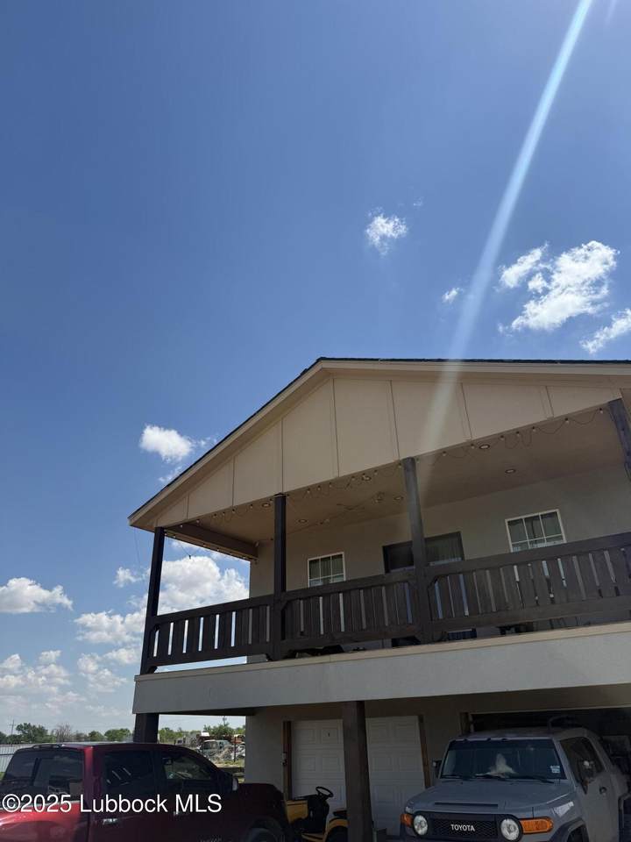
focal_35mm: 24
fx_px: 583
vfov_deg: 71.6
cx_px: 316
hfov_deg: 56.8
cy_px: 421
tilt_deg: +27.1
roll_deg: +0.5
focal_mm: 6.76
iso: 80
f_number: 1.78
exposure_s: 1/6711
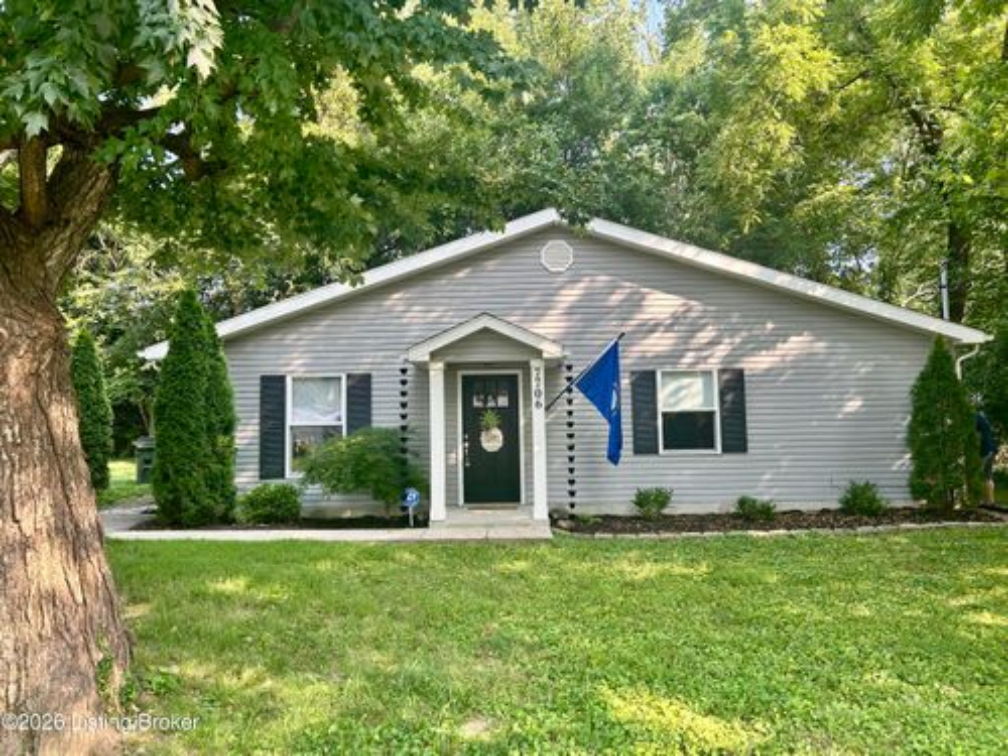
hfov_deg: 67.3
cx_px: 504
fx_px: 757
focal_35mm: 26
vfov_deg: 53.1
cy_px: 378
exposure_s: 1/300
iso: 50
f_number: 1.5
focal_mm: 5.7
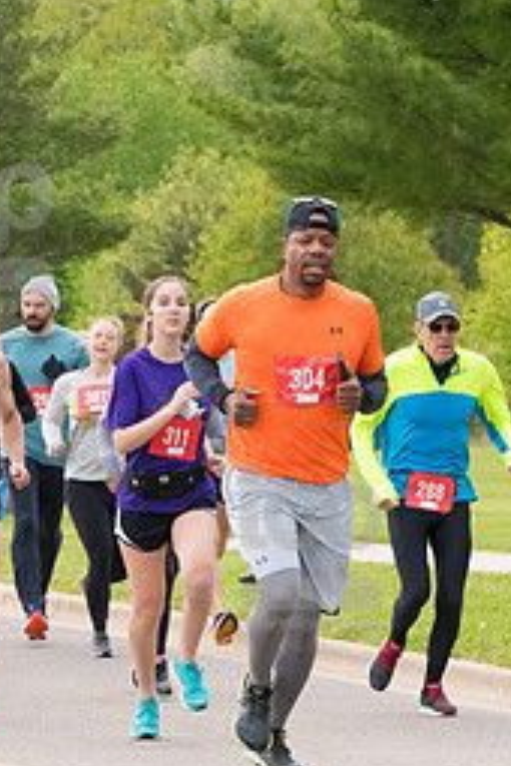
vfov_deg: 7.1
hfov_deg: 4.7
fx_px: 6195
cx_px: 311
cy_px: 547
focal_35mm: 291
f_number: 7.1
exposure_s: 1/1600
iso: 4000
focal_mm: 110
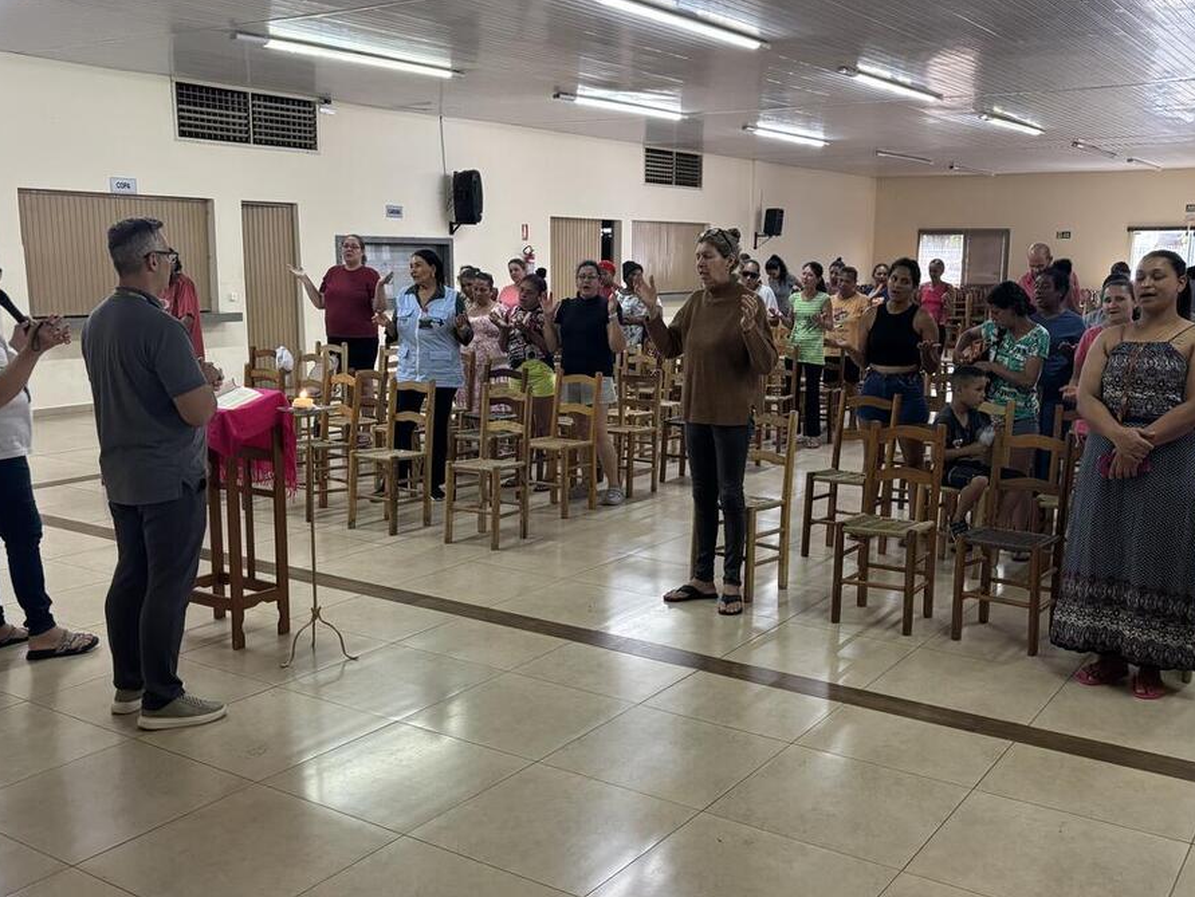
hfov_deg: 52.6
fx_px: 1209
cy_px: 481
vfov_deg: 40.7
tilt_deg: -10.8
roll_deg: -0.3
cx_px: 618
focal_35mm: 35
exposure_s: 1/60
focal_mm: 5.96
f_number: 1.6
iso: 250
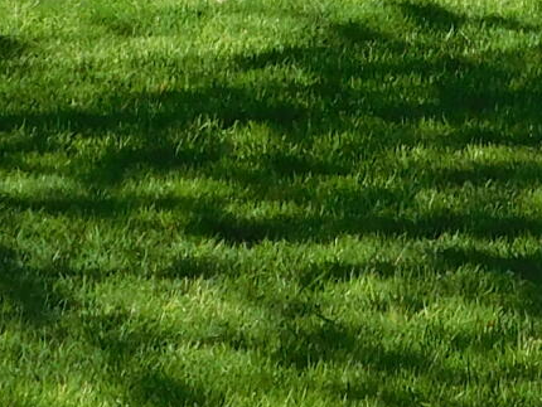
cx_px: 721
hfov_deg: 7.8
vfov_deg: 5.7
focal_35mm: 251
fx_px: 3932
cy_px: -641
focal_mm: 6.3
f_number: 3.5
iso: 125
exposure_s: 1/500
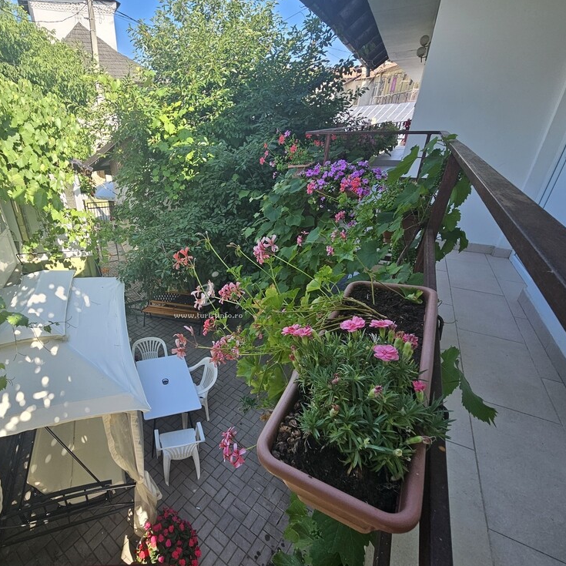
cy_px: 287
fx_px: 296
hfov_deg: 85.2
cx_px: 202
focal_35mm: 16
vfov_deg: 87.4
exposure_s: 1/262
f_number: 2.2
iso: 50
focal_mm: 2.2
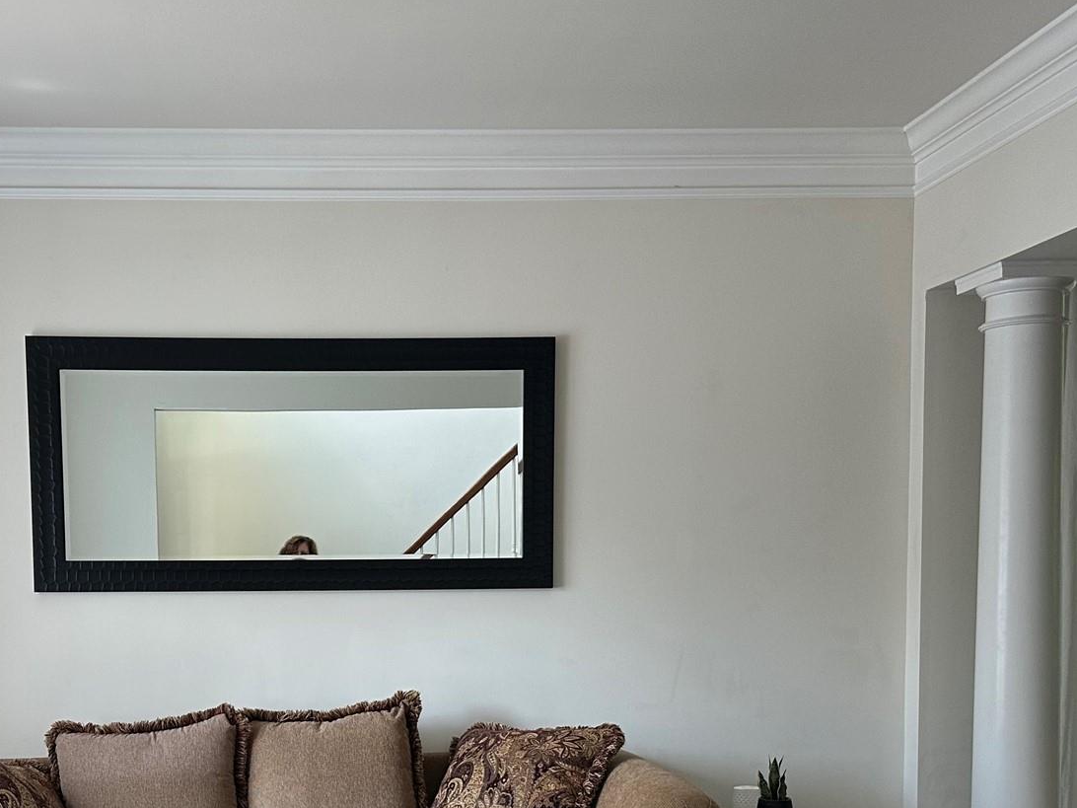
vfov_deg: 31.3
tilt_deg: -6.0
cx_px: 371
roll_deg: -0.2
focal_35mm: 45
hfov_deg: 41.6
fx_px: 1400
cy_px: 659
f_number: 1.78
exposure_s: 1/121
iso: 160
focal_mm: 6.86
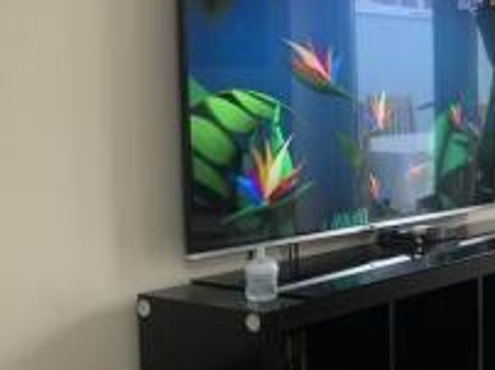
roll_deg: +0.3
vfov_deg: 19.6
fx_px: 1071
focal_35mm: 75
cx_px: 653
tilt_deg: -6.5
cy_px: 195
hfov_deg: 23.0
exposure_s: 1/50
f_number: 1.8
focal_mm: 4.25
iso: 125
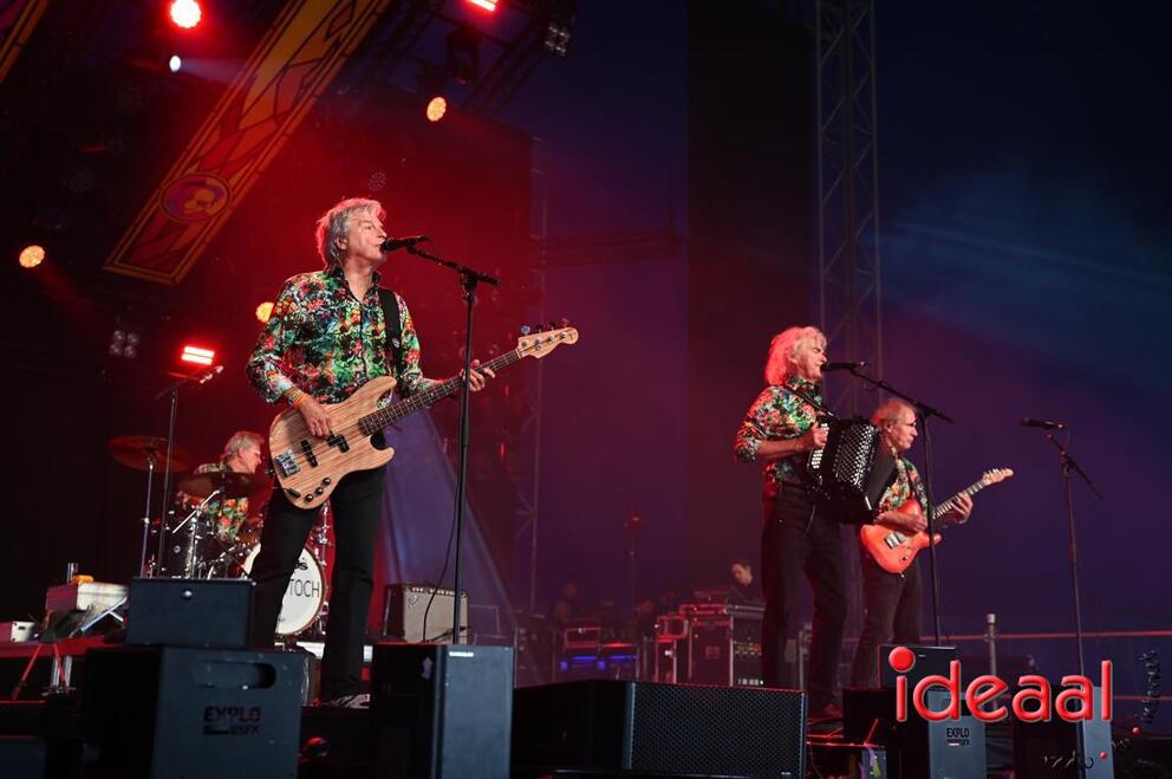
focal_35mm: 46
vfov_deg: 29.2
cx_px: 586
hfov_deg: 42.8
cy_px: 390
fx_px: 1496
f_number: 3.5
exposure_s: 1/50
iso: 500
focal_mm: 46
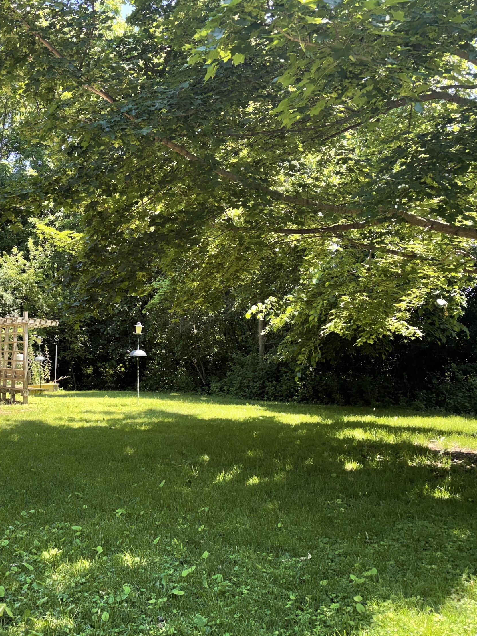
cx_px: 128
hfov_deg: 39.7
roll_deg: +0.7
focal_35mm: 35
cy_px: 318
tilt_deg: +2.4
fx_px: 643
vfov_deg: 52.6
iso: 64
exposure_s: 1/377
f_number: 1.6
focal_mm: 5.96
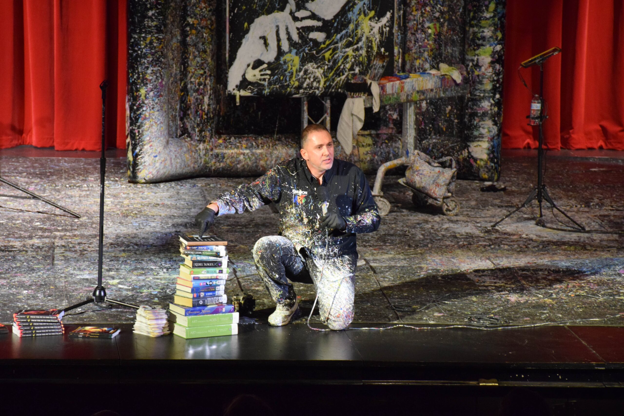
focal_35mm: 158
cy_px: 208
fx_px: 2730
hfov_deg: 13.0
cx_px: 312
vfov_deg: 8.7
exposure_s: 1/60
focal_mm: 105
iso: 3200
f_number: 5.6
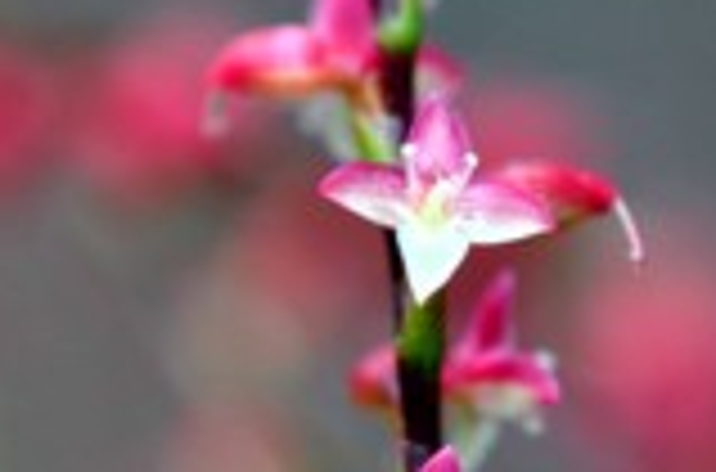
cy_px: 216
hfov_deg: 10.9
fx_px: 3748
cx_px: 351
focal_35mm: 189
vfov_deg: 7.2
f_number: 5
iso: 400
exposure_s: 1/100
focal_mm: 40
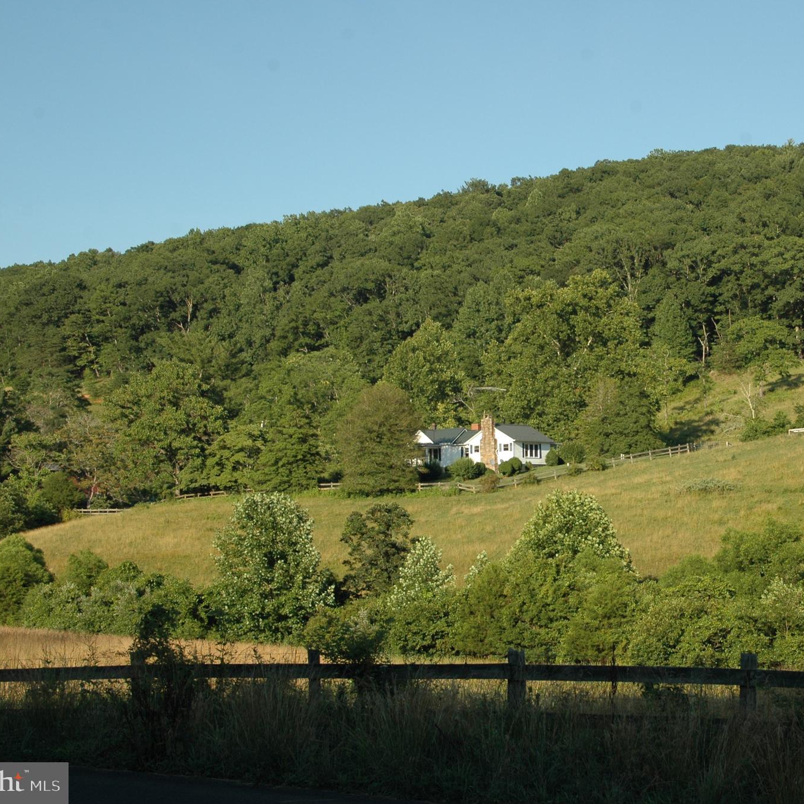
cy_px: 400
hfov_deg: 25.3
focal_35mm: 68
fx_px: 1778
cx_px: 547
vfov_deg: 25.5
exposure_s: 1/250
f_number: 8
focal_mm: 35
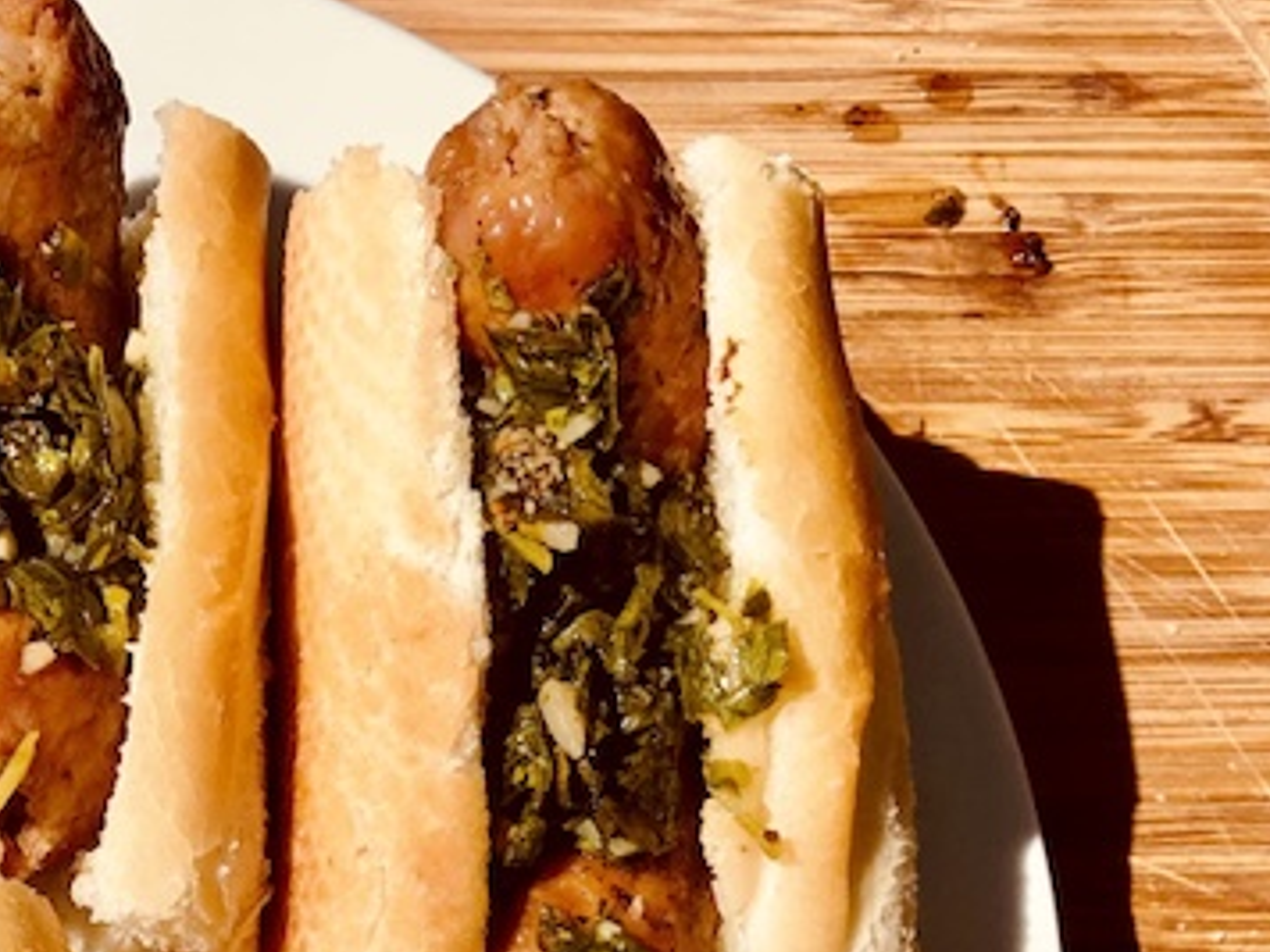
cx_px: -39
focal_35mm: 63
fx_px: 2311
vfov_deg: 22.2
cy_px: 995
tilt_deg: -78.8
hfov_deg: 28.6
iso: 25
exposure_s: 1/4049
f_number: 1.8
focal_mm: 4
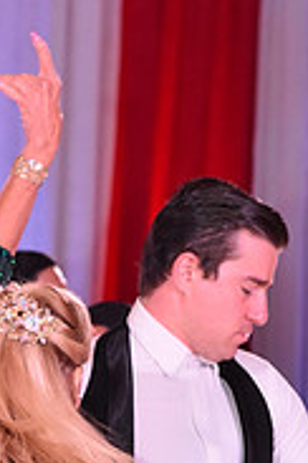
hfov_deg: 4.4
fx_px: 3978
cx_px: 135
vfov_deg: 6.6
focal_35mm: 310
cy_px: 584
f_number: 5.6
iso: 2500
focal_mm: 98
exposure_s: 1/320
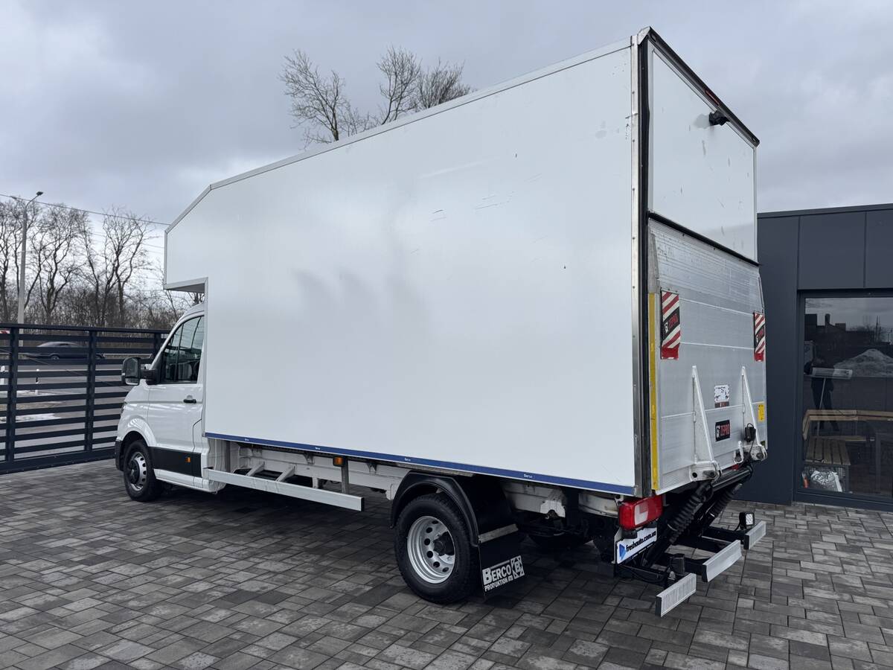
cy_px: 335
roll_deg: -2.1
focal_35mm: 24
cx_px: 446
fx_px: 619
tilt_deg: -0.3
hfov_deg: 71.6
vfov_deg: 56.8
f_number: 1.78
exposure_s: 1/1261
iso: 80
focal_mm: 6.76
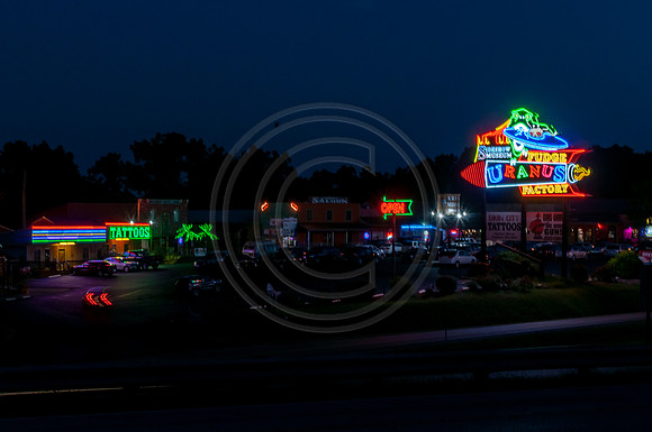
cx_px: 326
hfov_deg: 24.6
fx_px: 1492
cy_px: 216
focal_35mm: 82
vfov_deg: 16.5
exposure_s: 2.5
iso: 160
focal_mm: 55
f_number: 22
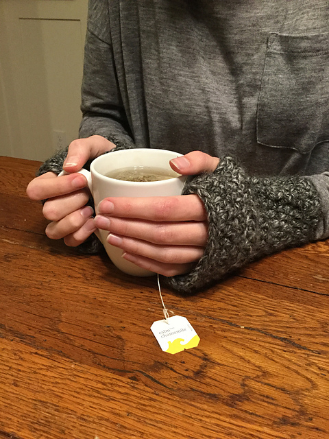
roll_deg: -0.3
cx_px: 164
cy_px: 220
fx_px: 393
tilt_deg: -27.3
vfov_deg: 58.4
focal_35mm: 31
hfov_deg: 45.4
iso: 200
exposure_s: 1/30
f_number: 2.4
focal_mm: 3.3
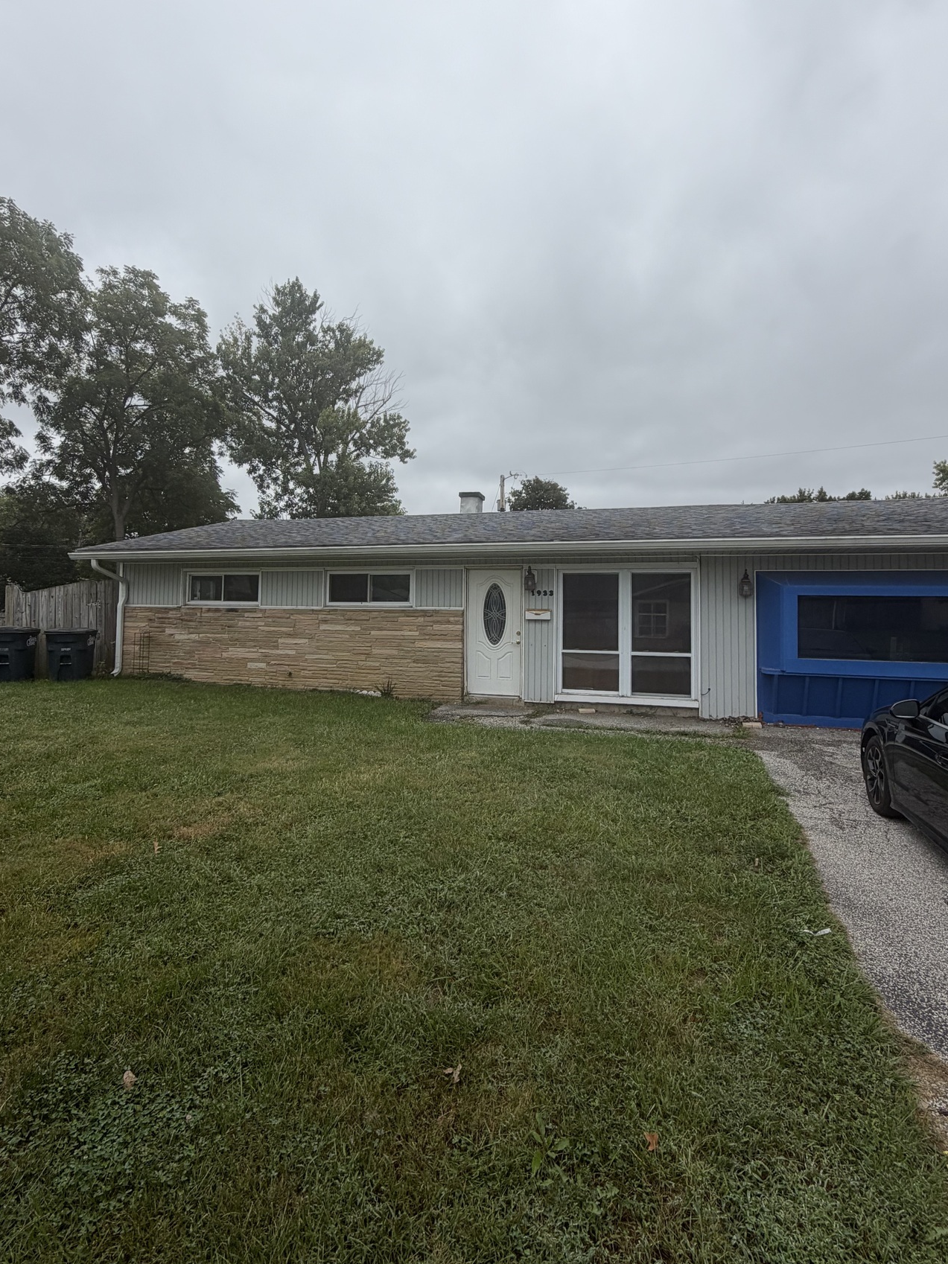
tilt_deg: +3.0
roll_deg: -1.3
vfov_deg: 84.5
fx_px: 694
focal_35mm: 19
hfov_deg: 68.7
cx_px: 471
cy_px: 584
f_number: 2.2
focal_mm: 2.22
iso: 25
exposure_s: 1/770
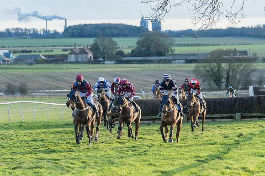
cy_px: 105
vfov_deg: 6.3
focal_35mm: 217
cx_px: 115
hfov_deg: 9.5
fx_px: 1598
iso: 800
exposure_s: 1/1000
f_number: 4
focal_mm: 140
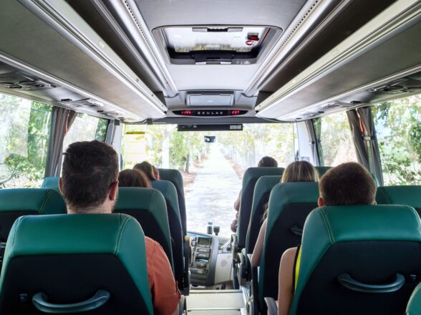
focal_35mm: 34
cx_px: 210
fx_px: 413
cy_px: 158
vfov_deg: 41.7
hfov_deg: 54.0
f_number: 5.6
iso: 200
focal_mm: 17
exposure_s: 1/15
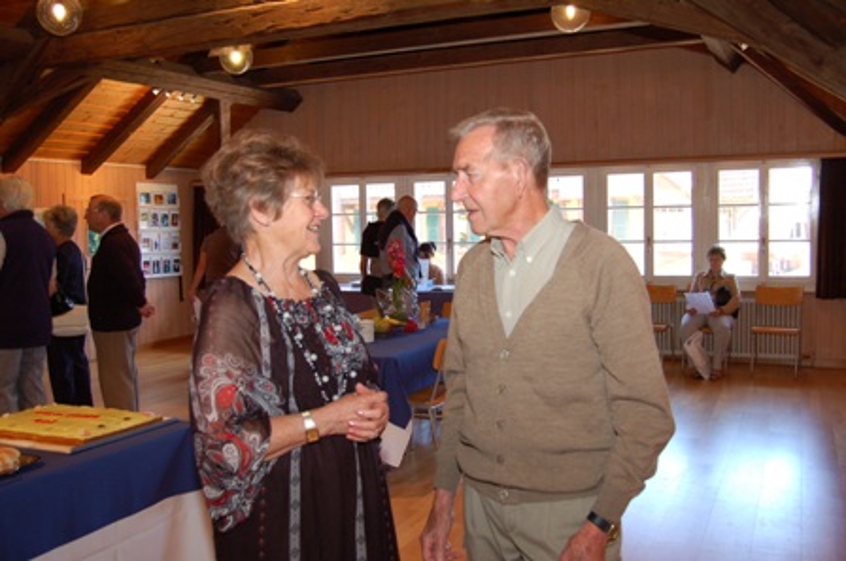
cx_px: 423
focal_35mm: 36
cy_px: 280
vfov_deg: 36.7
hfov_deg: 53.2
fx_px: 844
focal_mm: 24
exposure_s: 1/60
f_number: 4
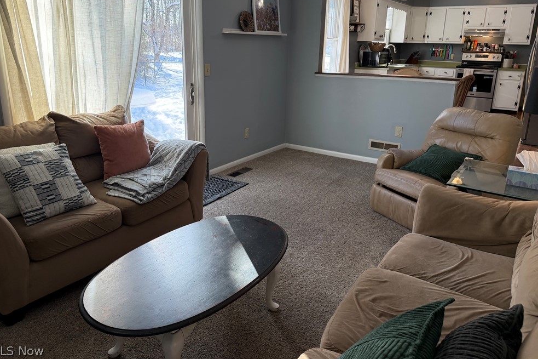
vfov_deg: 49.3
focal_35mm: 26
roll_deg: -1.0
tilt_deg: -15.3
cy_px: 150
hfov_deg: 69.4
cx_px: 267
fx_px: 388
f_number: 1.78
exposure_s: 1/202
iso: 125
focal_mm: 6.76
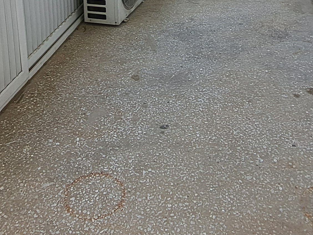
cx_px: 138
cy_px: -63
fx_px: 416
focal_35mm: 46
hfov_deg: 41.2
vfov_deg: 27.0
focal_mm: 1.74
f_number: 2.2
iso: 50
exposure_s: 1/429
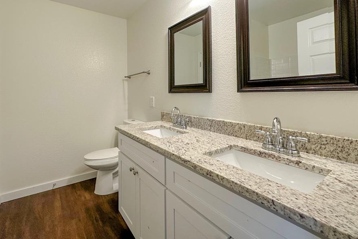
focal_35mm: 17
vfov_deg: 69.5
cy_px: 92
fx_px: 169
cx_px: 156
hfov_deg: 92.8
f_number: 2.2
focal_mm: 2.22
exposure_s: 1/120
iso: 160
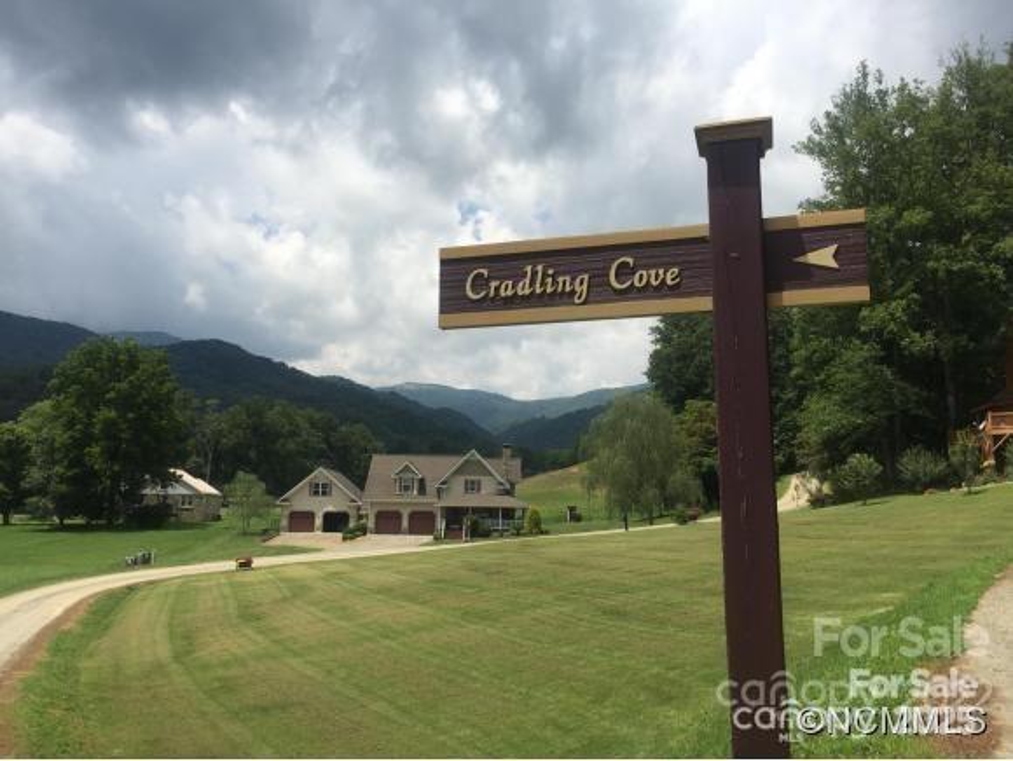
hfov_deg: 61.6
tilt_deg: +9.5
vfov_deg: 48.3
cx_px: 506
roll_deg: -1.3
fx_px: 849
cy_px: 380
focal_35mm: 29
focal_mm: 4.15
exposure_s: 1/2475
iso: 32
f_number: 2.2
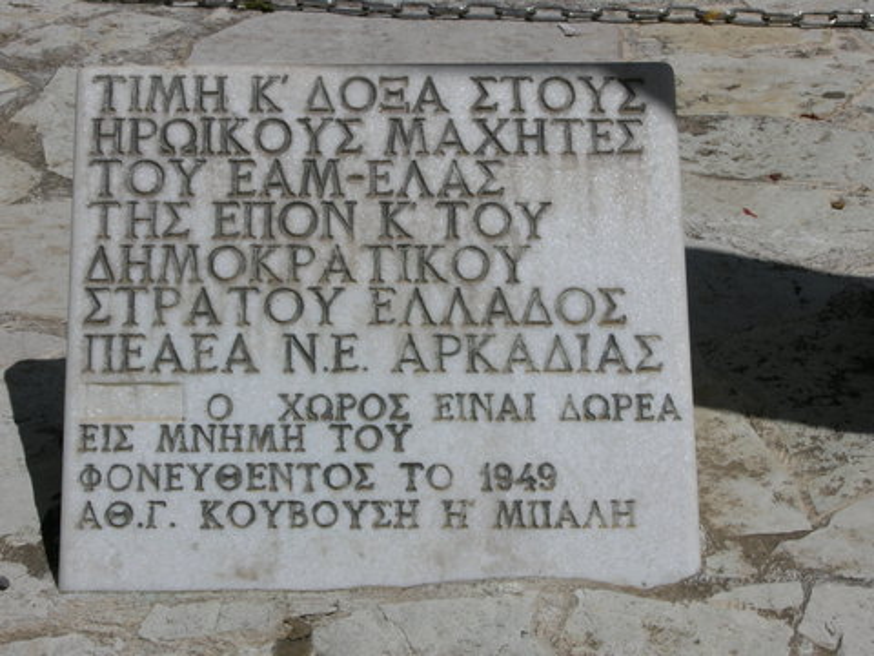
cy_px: 328
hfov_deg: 19.1
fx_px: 2601
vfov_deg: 14.4
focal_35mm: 103
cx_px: 437
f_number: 7.3
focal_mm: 21.5
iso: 64
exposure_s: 1/842
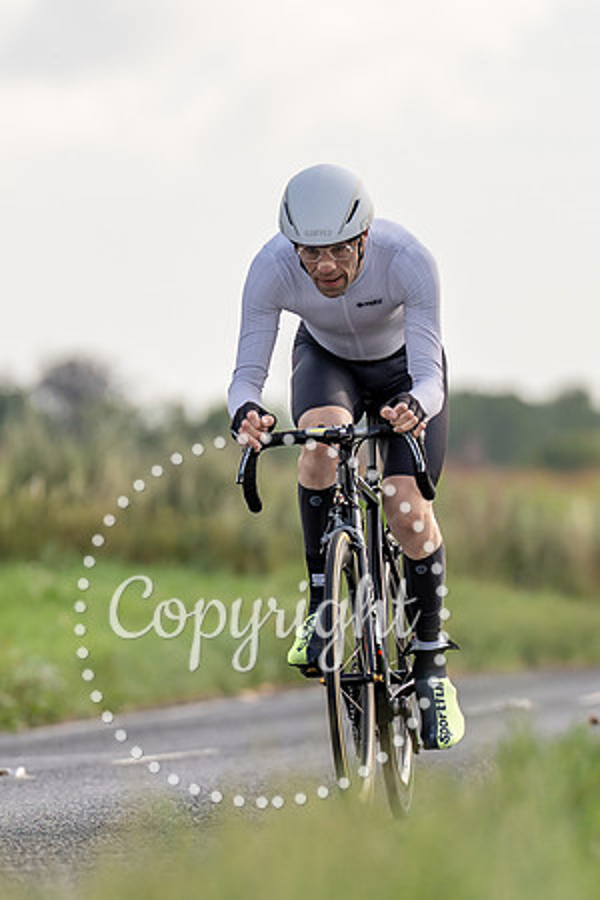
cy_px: 505
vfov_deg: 3.5
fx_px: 14880
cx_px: 382
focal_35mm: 595
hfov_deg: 2.3
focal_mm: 200
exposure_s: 1/1000
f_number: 3.2
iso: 100
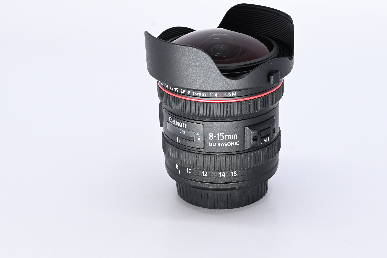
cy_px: 113
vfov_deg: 14.4
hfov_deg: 21.4
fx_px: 1021
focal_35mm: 95
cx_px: 230
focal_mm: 50
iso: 500
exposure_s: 1/125
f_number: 9
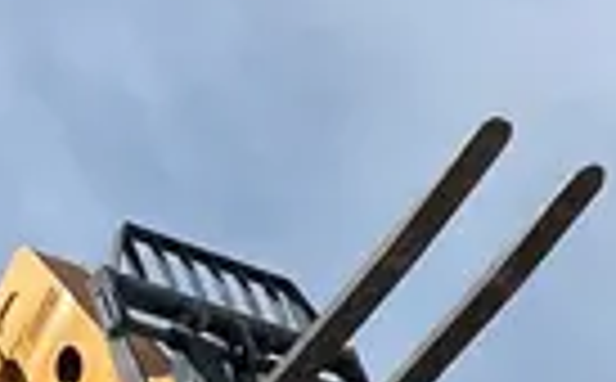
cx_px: 1160
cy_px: 1180
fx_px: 2480
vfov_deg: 7.6
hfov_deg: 12.7
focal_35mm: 148
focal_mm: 5.1
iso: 50
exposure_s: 1/5848
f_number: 1.6
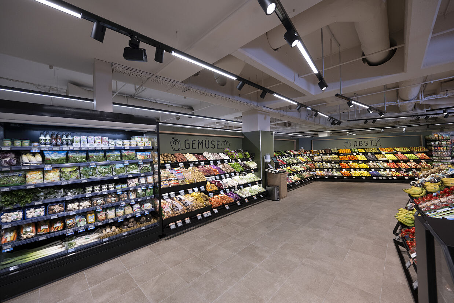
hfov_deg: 104.2
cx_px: 227
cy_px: 152
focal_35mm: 14
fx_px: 177
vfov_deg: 81.2
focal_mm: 14
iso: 640
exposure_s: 1/100
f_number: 5
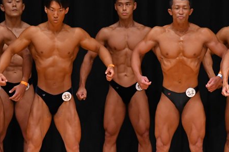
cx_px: 131
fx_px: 3164
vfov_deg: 2.8
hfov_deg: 4.1
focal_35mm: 498
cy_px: 90
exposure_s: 1/400
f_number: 5.6
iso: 4000
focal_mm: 190
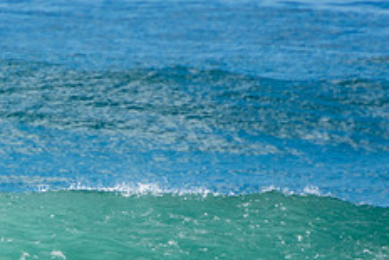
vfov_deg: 0.9
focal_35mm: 1500
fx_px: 16218
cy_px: 306
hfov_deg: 1.4
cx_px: -55
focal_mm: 400
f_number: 5.6
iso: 220
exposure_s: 1/1250
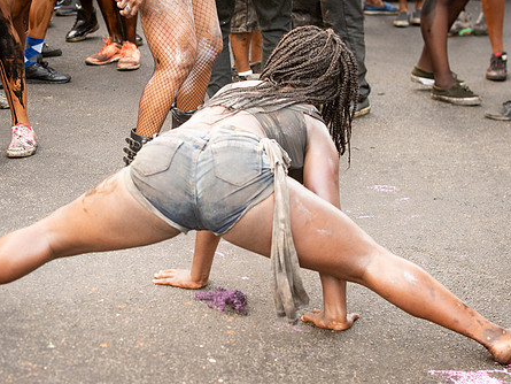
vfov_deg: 14.1
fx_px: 1550
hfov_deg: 18.7
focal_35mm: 105
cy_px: 177
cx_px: 220
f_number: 5
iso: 2800
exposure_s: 1/200
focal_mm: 70
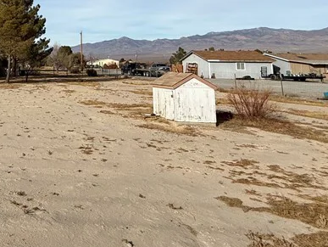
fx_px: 351
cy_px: 27
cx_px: -47
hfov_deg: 39.2
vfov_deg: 36.4
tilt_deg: +7.0
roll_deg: -0.2
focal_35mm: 37
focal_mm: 2.22
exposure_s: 1/3289
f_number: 2.2
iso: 50
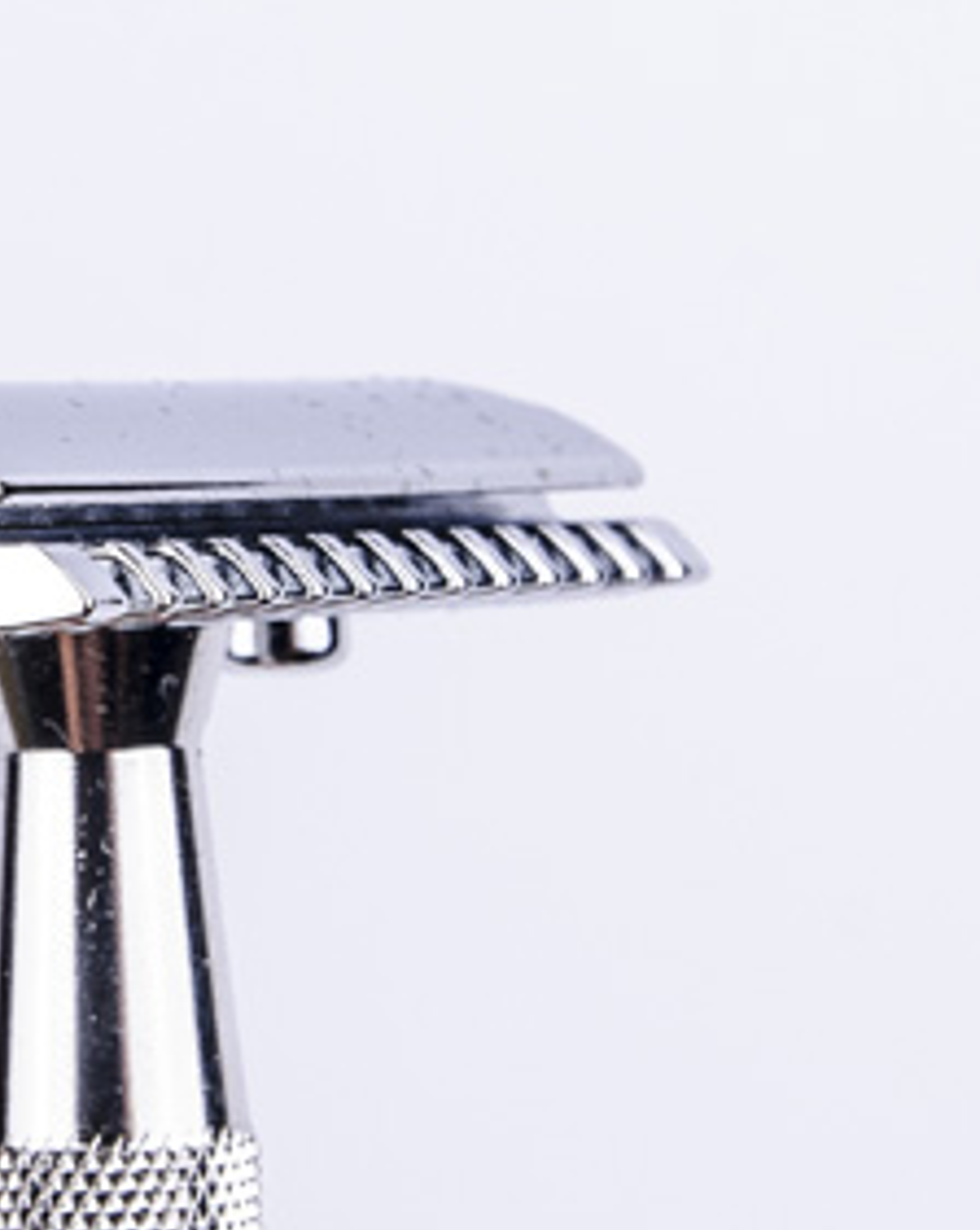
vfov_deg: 8.4
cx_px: -88
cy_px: 552
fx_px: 8383
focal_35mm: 231
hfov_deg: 6.7
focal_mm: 45
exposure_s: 1/160
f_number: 11
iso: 100
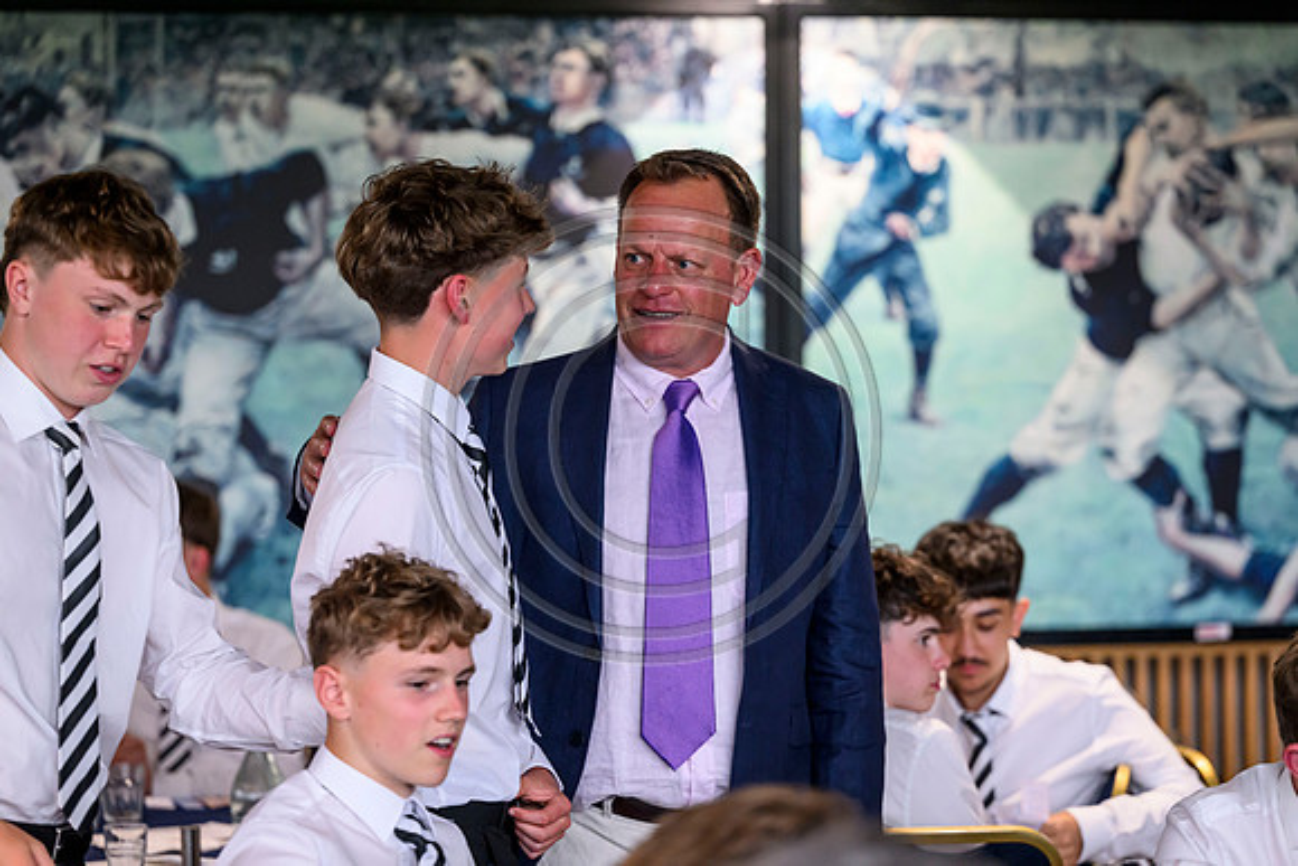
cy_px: 433
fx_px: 3967
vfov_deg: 12.5
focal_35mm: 110
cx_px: 649
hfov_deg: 18.6
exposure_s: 1/320
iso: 4000
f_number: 3.2
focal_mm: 110
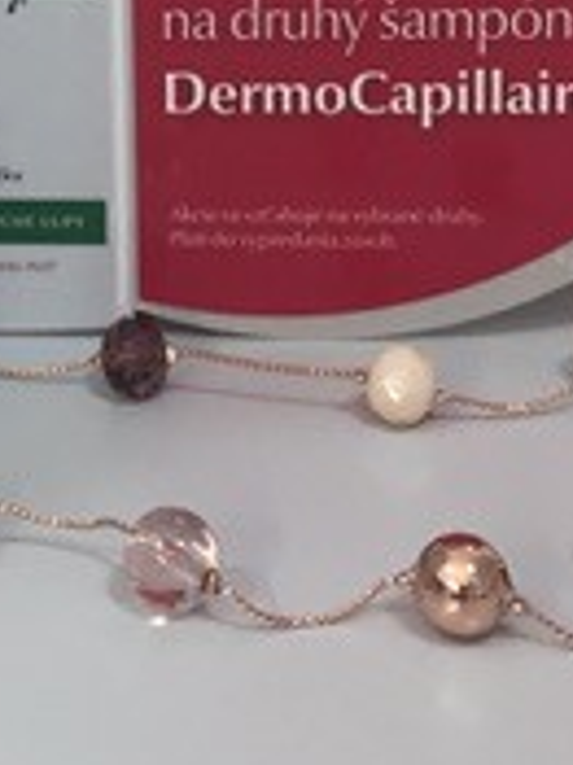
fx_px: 2342
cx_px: -105
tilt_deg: -11.9
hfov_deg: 13.6
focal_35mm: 106
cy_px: -297
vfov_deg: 17.2
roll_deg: +2.0
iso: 50
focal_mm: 4.15
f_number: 2.2
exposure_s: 1/33
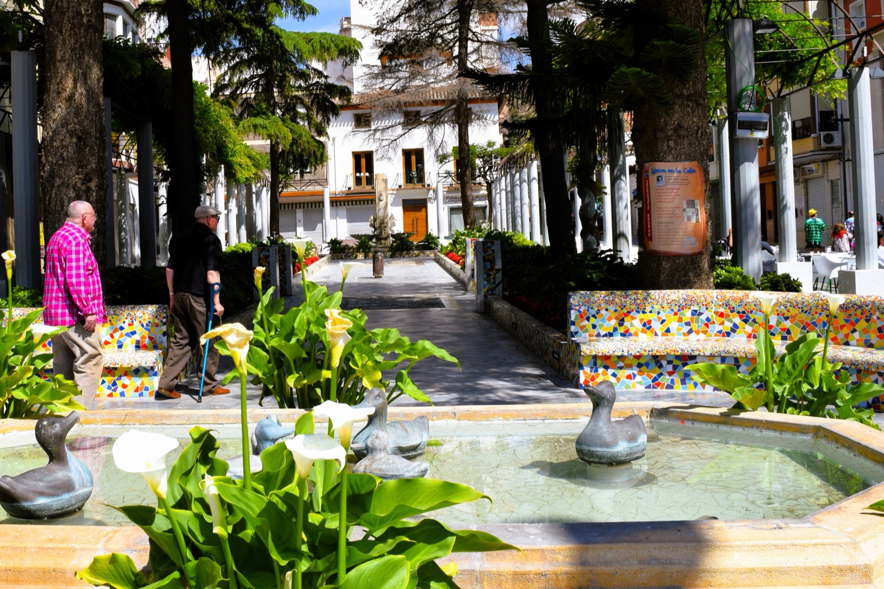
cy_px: 294
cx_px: 442
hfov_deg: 67.4
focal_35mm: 27
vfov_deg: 47.9
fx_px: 663
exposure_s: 1/400
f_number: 10
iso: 200
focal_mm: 18
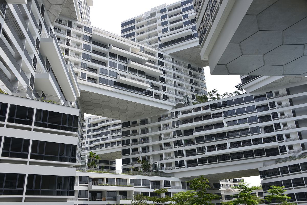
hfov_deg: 58.7
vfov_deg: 41.1
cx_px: 154
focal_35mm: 32
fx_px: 273
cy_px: 102
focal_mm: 32
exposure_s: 1/160
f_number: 7.1
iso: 100
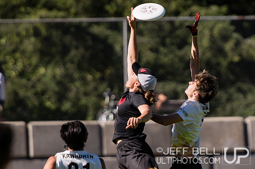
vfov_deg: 1.7
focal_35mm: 816
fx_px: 5773
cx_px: 190
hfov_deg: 2.5
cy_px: 99
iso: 100
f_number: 2.8
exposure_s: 1/2000
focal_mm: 200
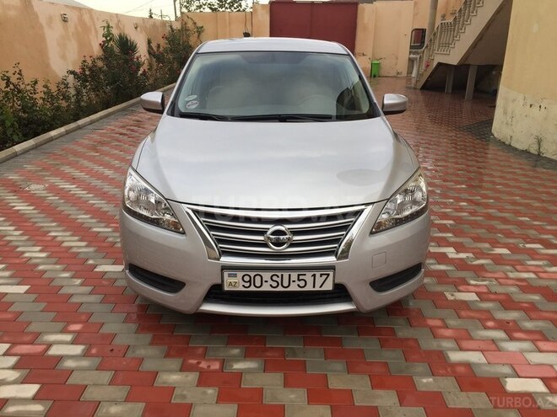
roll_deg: -2.3
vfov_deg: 48.2
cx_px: 278
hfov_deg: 61.7
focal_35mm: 29
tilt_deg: -19.8
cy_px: 208
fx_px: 467
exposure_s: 1/373
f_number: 2.2
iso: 32
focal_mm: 4.15
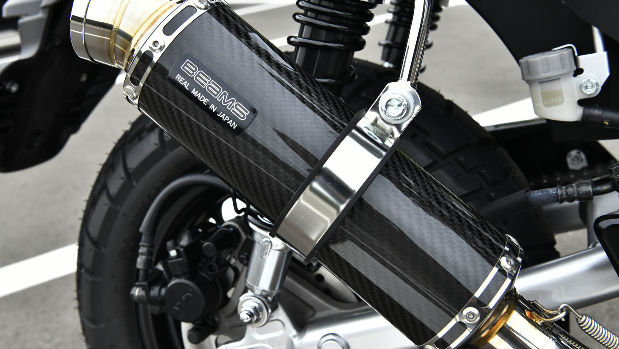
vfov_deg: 26.5
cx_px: 306
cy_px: 166
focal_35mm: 45
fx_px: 739
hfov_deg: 45.5
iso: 800
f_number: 10
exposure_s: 1/400
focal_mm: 42
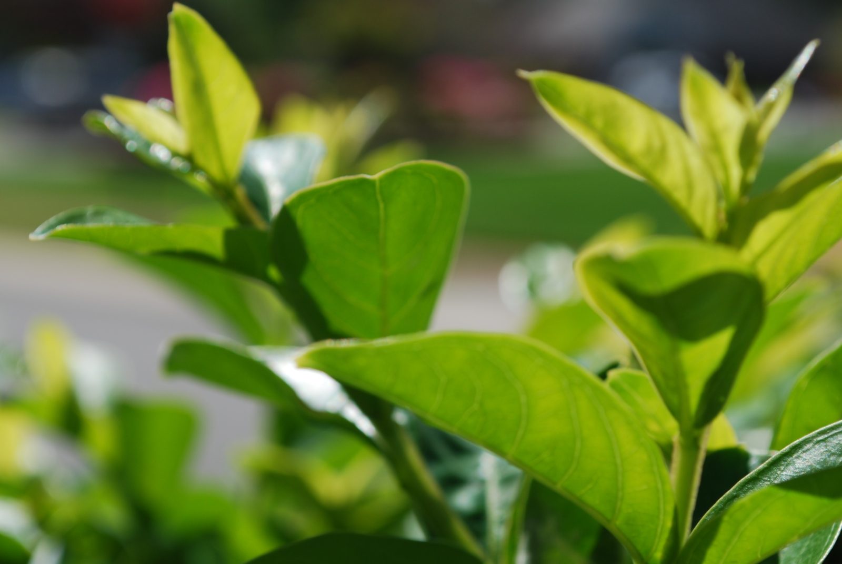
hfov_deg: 26.0
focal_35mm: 78
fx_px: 1826
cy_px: 282
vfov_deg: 17.5
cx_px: 421
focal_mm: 52
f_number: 9
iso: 100
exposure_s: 1/250
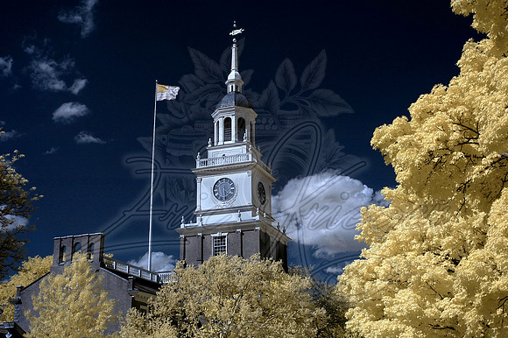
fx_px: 719
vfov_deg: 26.5
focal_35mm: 51
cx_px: 254
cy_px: 169
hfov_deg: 38.9
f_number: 11
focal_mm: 34
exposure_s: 1/400
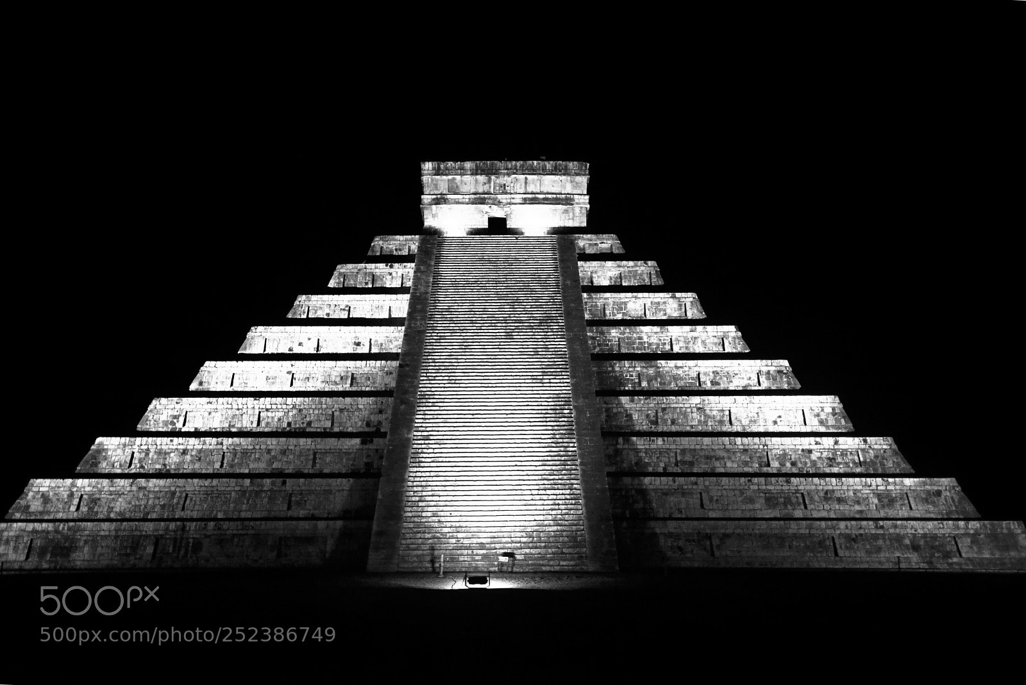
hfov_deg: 54.4
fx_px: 998
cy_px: 342
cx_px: 513
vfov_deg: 37.9
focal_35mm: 35
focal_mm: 35
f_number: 1.8
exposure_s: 1/40
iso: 12800
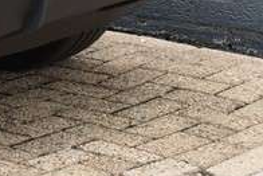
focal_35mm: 266
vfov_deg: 5.0
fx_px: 1945
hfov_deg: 7.3
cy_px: -254
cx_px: -358
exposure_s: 1/200
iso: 400
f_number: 8
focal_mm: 34
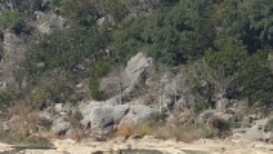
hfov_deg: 11.6
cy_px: 114
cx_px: 316
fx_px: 1317
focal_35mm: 182
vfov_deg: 6.7
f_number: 2.2
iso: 25
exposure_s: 1/1350
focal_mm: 4.15
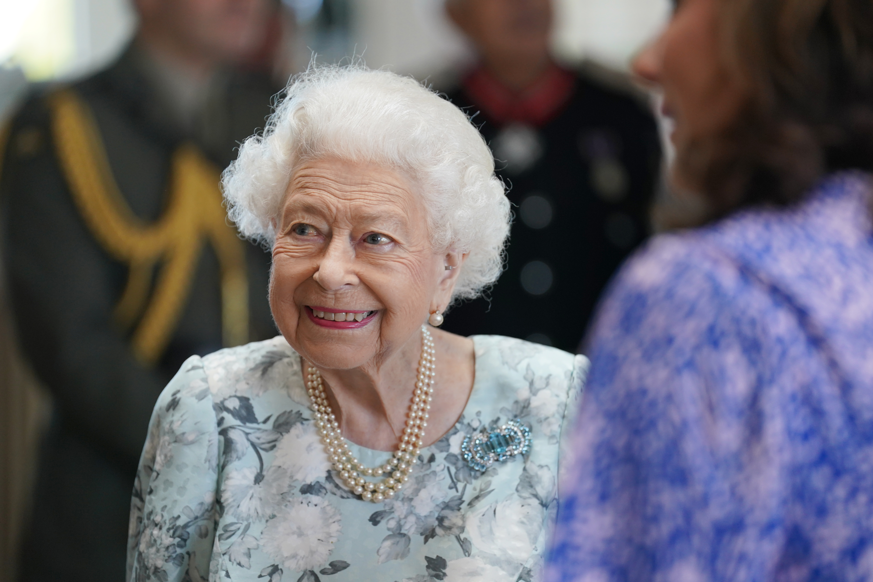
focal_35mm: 200
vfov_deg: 6.9
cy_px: 291
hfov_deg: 10.3
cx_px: 436
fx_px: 4850
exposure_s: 1/640
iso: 1250
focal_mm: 200
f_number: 2.8
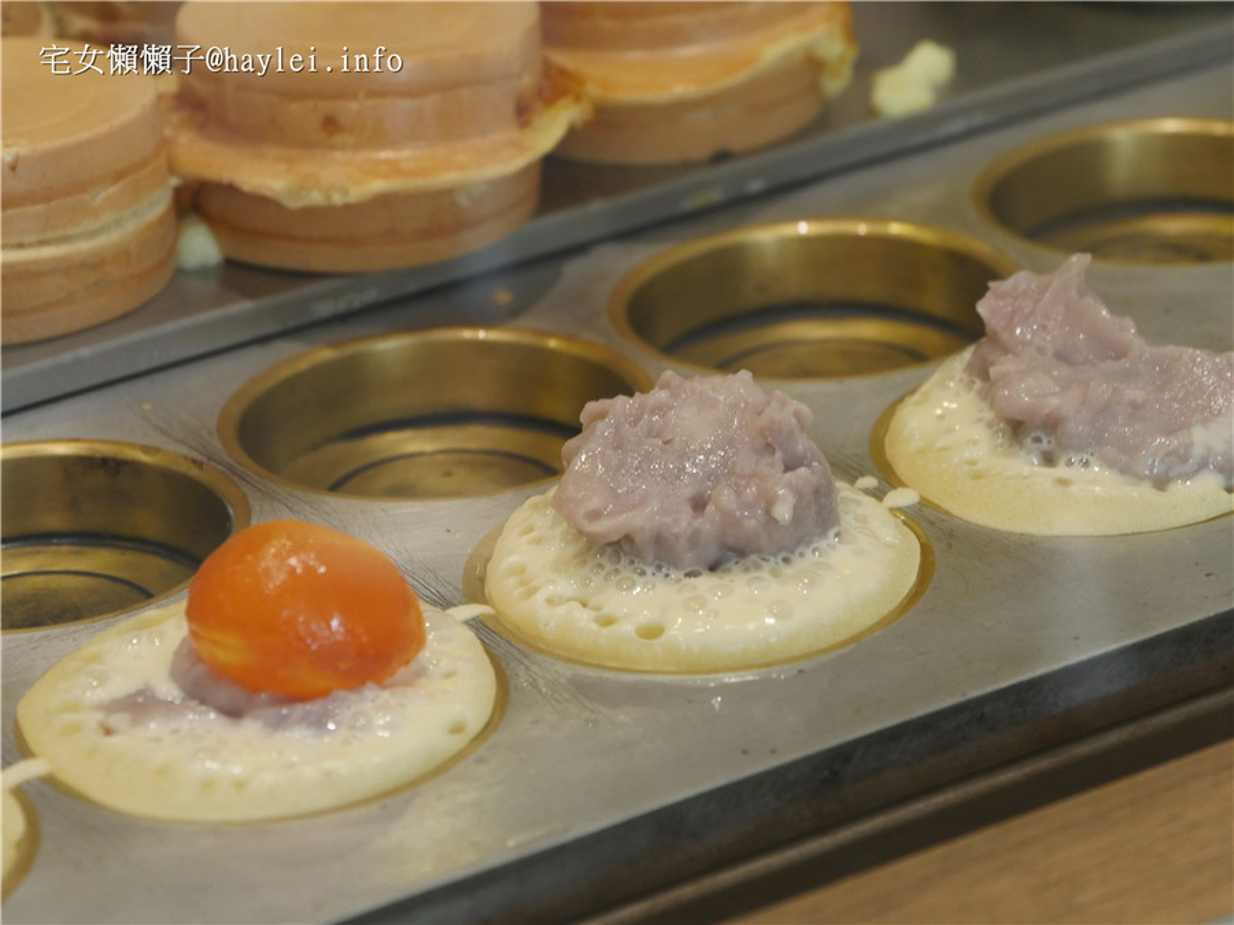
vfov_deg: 10.7
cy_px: 462
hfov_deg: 14.3
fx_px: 4919
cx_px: 617
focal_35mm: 138
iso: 1600
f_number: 5.4
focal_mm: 69
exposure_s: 1/160
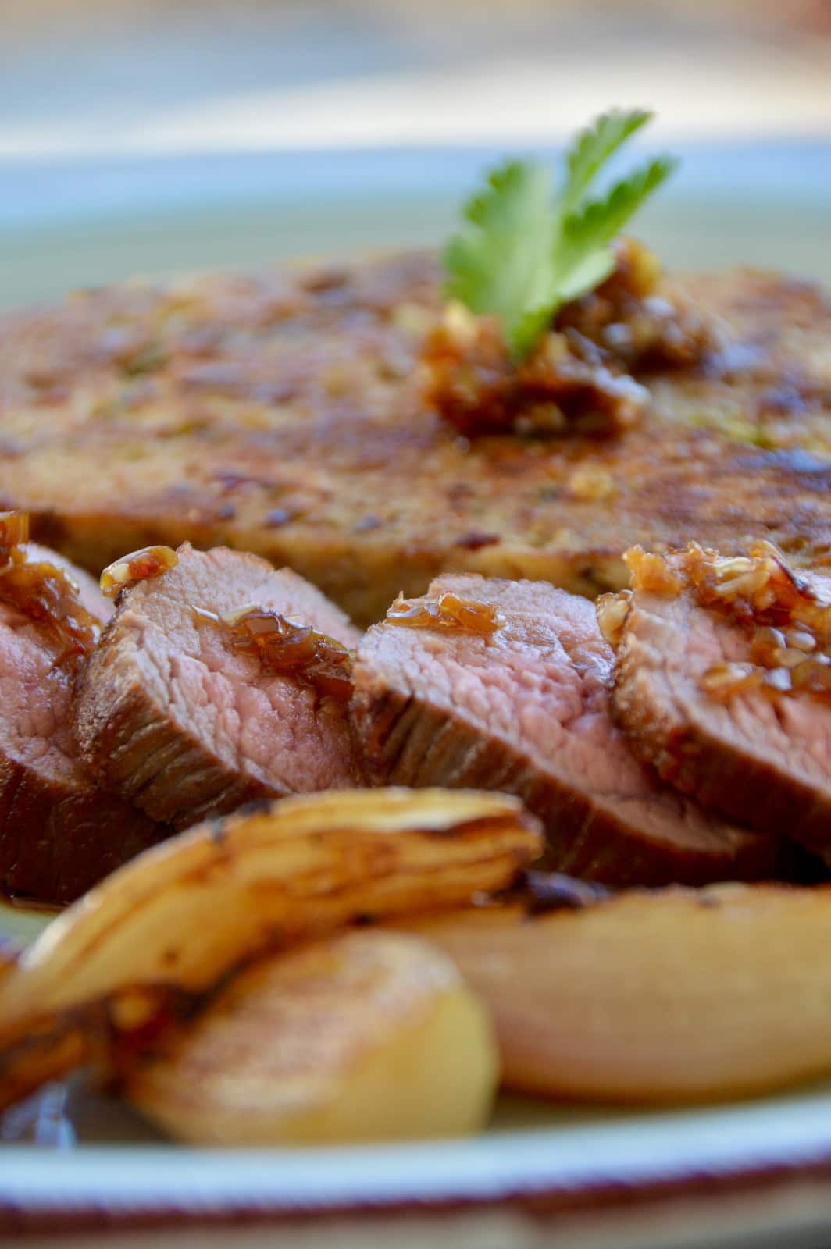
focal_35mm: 315
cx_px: 416
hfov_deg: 4.4
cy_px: 624
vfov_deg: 6.5
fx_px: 10925
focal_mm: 210
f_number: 6.3
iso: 720
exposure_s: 1/320
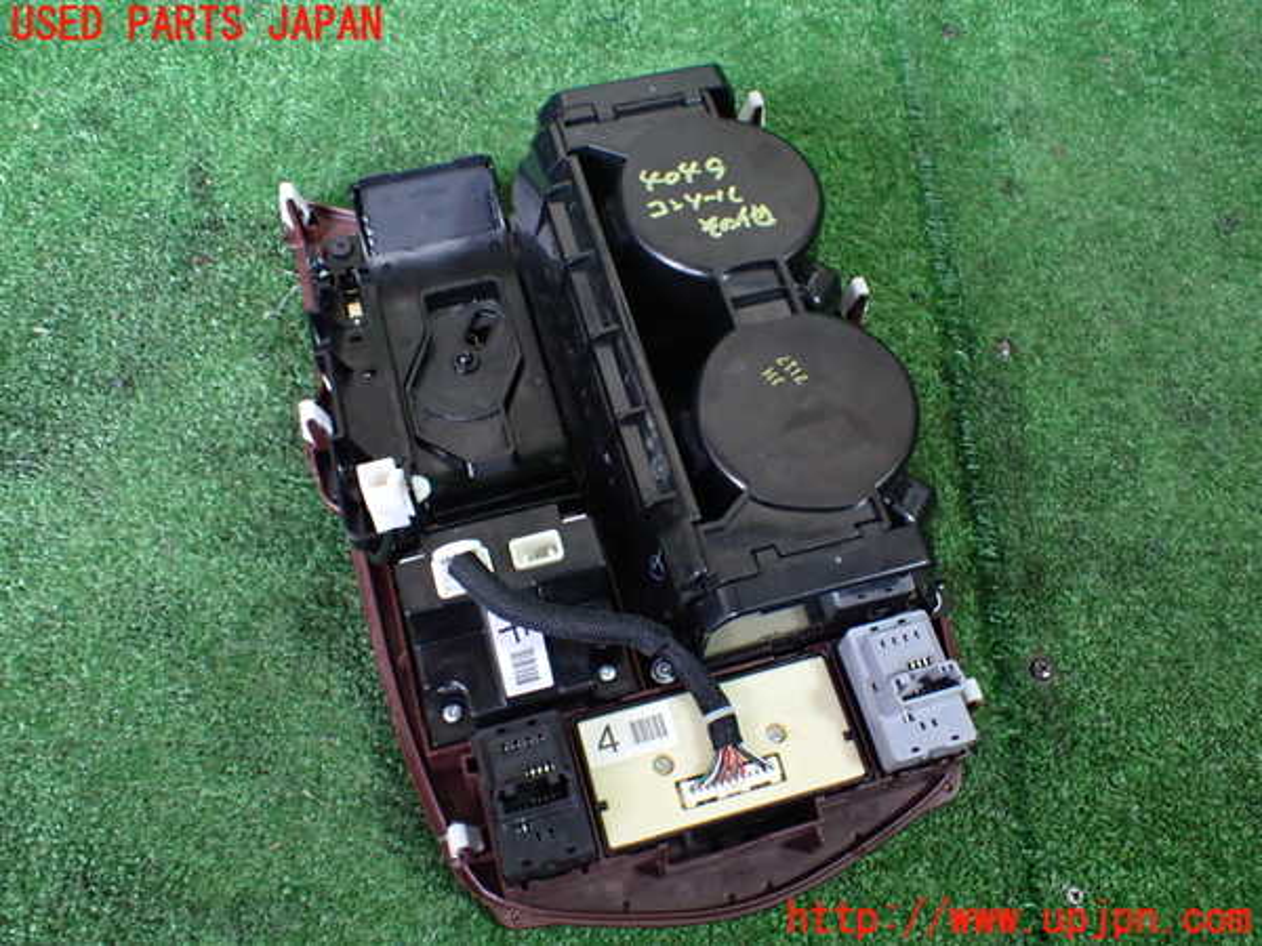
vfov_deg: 46.8
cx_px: 631
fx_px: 1094
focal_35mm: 30
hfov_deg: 60.0
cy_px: 473
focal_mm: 5.4
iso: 1000
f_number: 2.3
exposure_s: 1/30
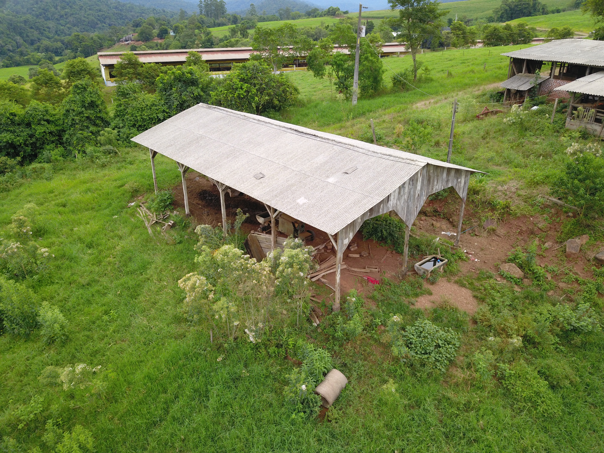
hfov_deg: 67.3
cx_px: 302
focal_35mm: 26
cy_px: 226
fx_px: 454
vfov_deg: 53.1
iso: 100
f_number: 2.2
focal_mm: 4.7
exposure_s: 1/320
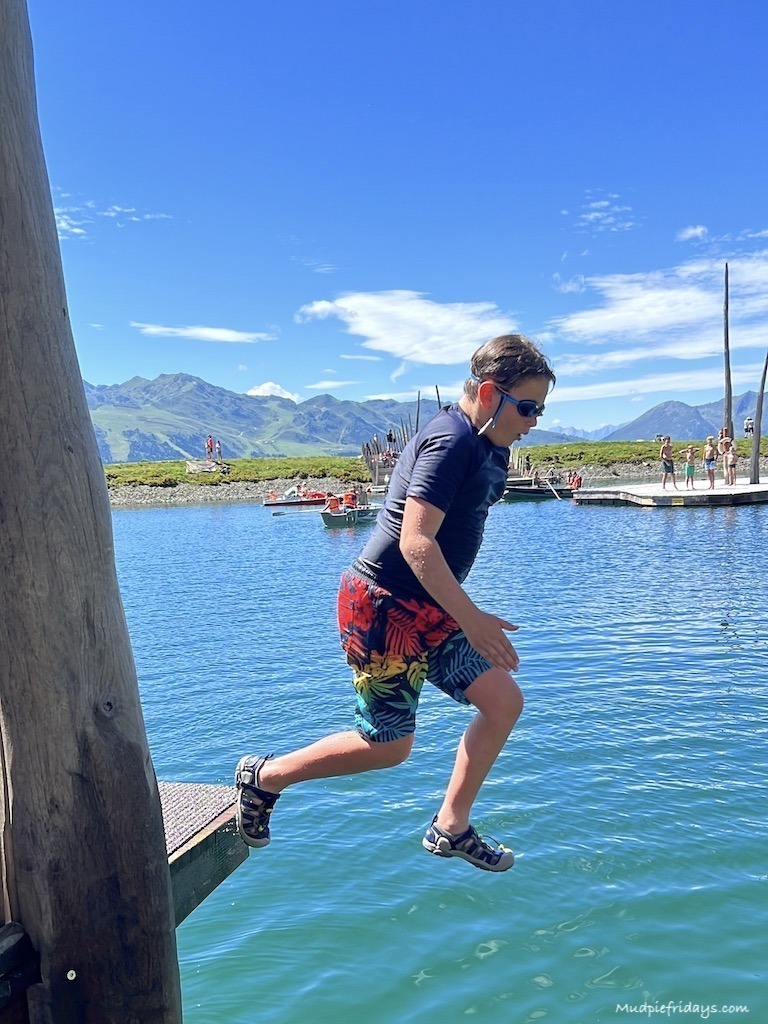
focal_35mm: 32
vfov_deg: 56.8
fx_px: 947
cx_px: 384
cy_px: 512
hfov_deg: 44.2
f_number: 1.5
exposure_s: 1/2762
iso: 50
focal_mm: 5.7
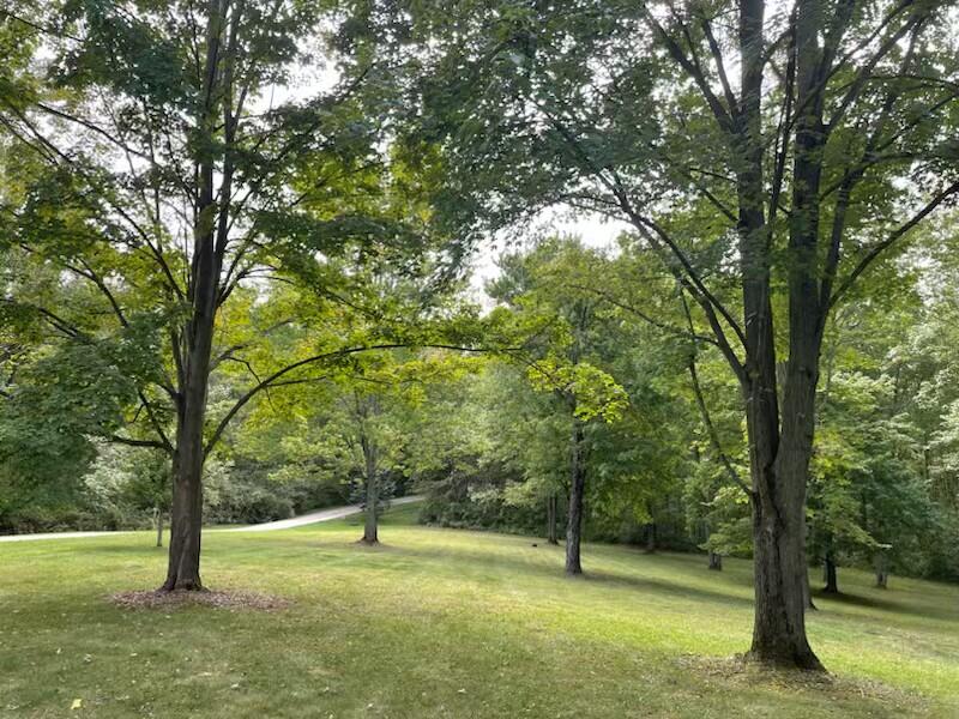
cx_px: 480
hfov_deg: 67.3
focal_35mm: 26
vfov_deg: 53.1
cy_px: 360
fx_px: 720
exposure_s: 1/292
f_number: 1.6
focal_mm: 4.2
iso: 32
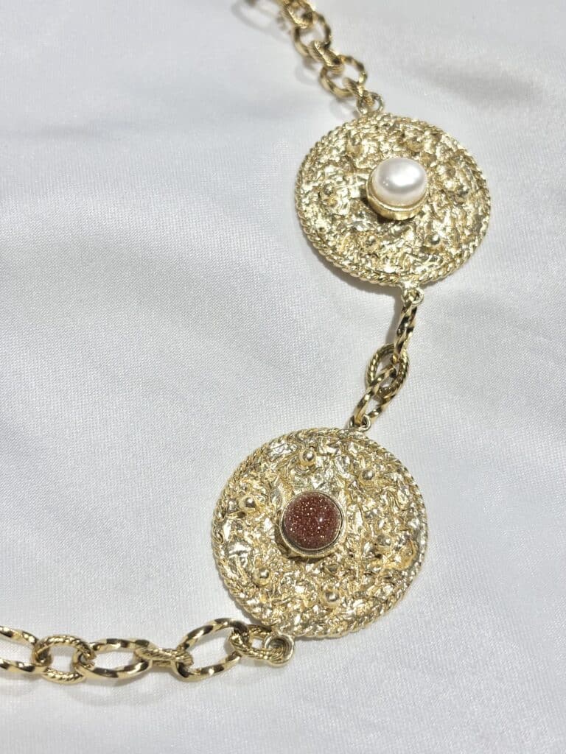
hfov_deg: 28.0
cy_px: 377
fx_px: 1134
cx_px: 283
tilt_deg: -53.0
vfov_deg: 36.8
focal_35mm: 52
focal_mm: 5.96
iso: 32
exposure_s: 1/366
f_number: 1.6
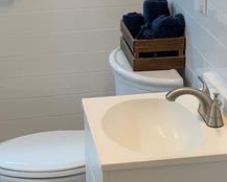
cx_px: 124
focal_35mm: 100
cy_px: 37
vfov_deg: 15.3
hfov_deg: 19.2
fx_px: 672
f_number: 1.8
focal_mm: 3
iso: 64
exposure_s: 1/60
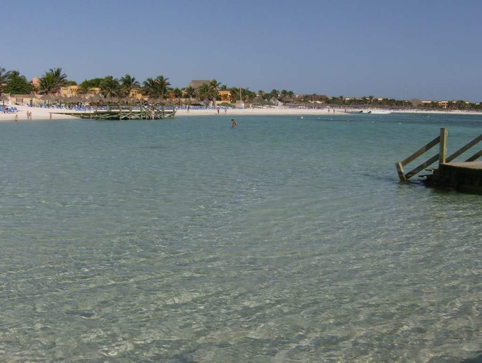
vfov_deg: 39.7
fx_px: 502
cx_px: 241
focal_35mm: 36
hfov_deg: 51.3
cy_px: 182
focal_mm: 6
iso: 100
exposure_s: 1/1898
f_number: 4.7
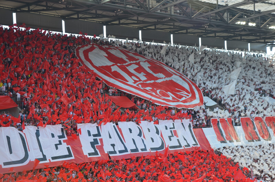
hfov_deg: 29.9
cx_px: 138
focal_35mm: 68
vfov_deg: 20.1
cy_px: 91
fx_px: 515
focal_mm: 45
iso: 200
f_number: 6.3
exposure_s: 1/160
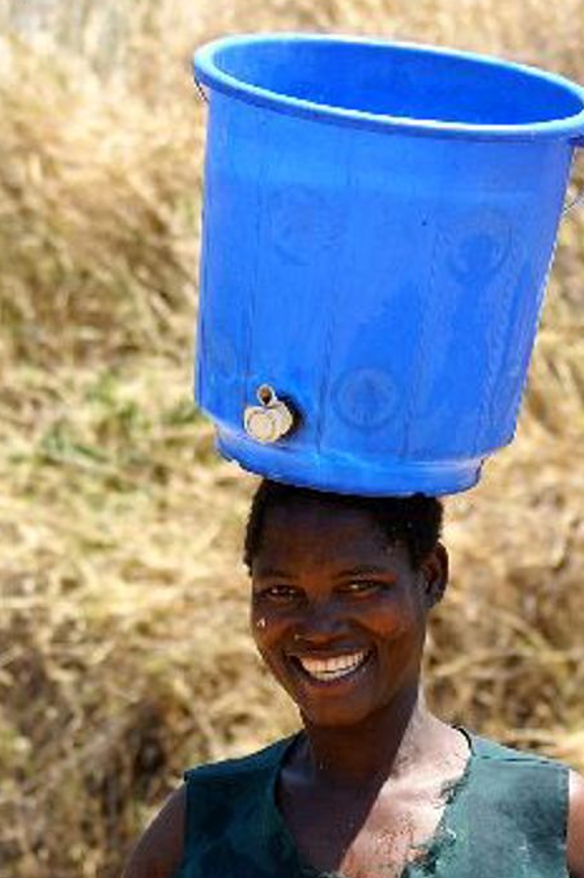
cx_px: 299
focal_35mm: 292
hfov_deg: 4.7
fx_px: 7119
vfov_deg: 7.1
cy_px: 648
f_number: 5.6
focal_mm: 85
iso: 100
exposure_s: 1/320
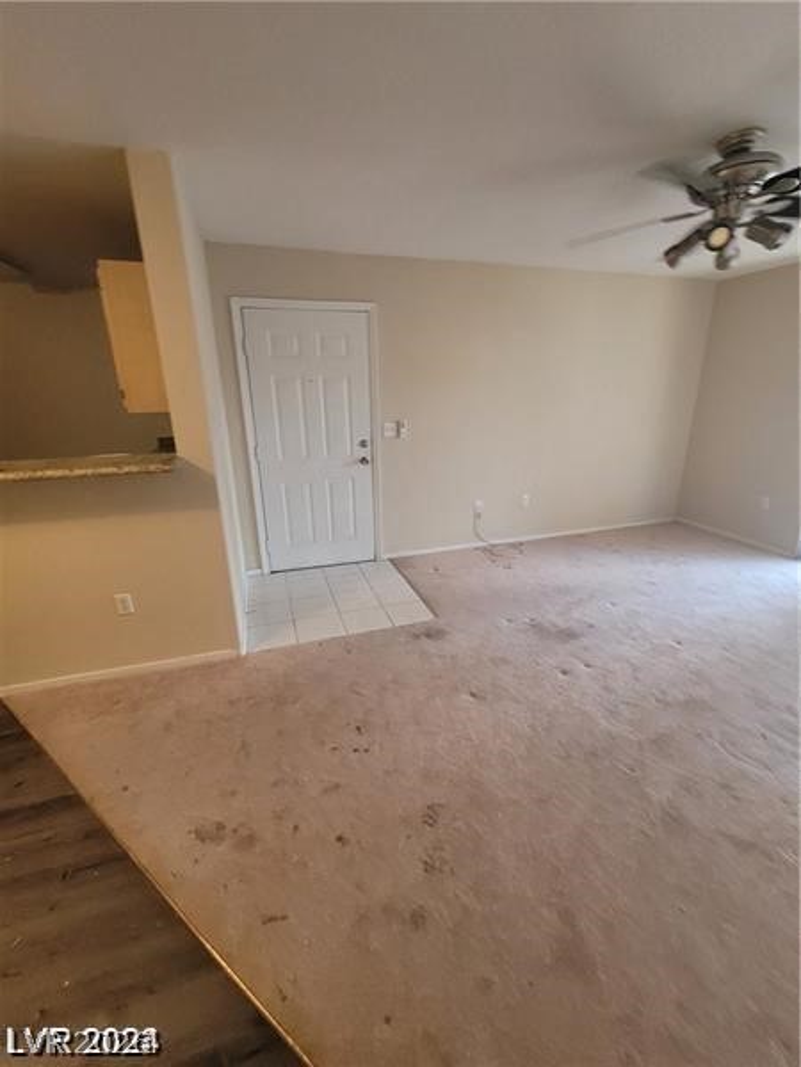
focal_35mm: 13
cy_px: 534
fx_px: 401
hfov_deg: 89.9
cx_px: 400
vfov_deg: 106.2
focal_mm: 2.2
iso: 200
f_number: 2.2
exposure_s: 1/60
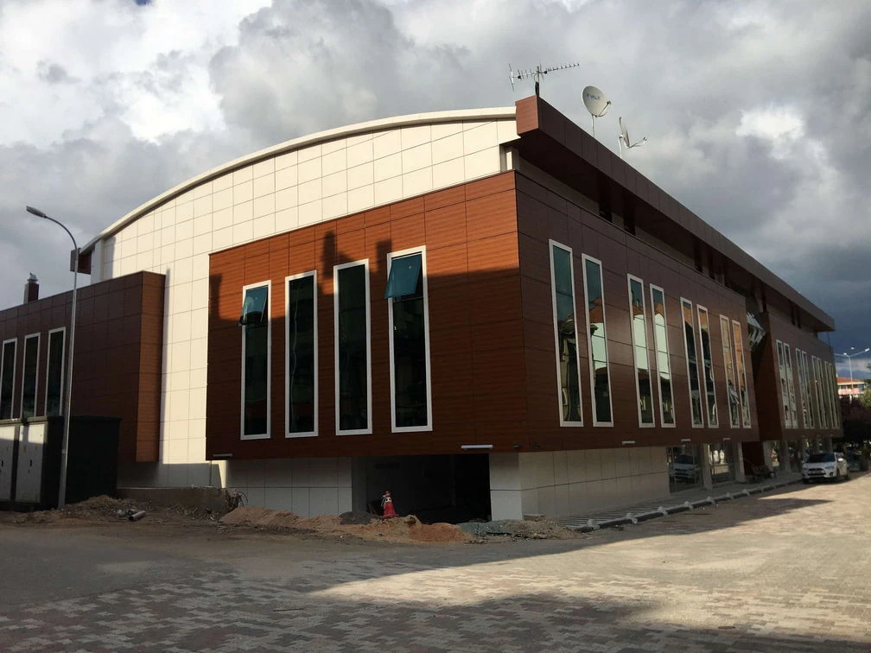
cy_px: 326
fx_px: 730
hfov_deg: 61.7
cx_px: 436
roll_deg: +0.9
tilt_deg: +11.0
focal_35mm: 29
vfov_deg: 48.2
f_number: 2.2
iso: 25
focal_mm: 4.15
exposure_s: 1/2331
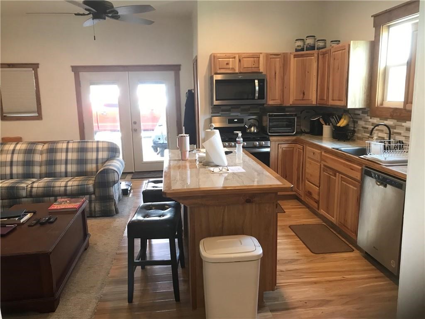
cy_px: 160
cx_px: 212
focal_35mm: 28
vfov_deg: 49.7
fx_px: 344
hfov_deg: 63.4
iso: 40
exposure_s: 1/20
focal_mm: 3.99
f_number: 1.8
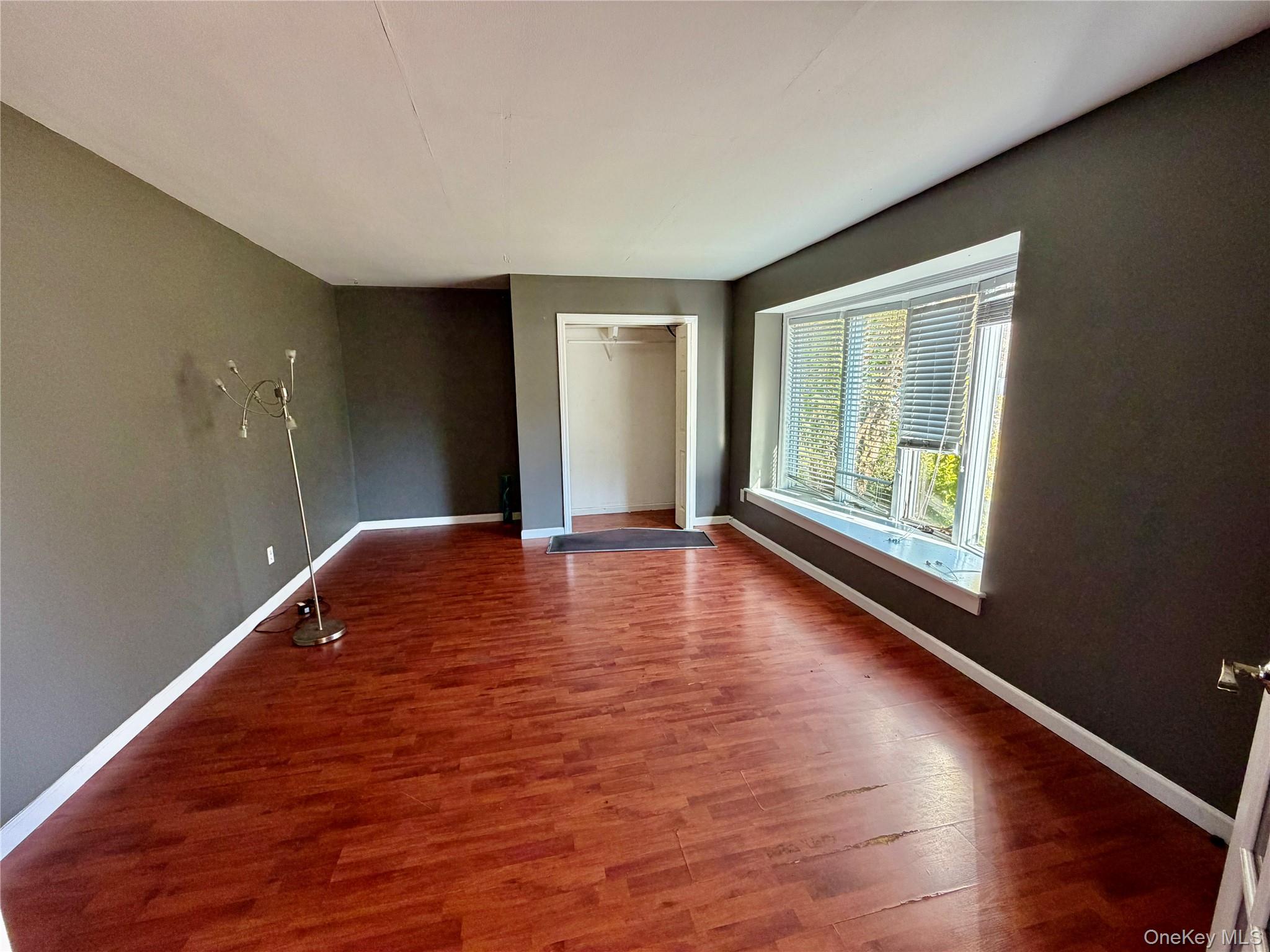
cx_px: 635
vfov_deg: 85.7
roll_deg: +1.0
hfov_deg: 102.1
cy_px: 476
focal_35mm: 14
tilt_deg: -10.4
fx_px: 514
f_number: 2.2
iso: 250
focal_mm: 2.22
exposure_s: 1/121
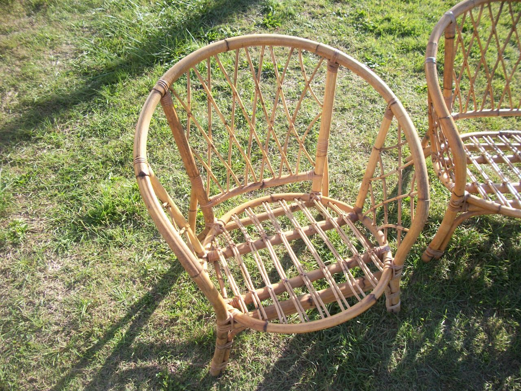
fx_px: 482
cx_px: 260
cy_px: 196
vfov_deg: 44.2
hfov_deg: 56.8
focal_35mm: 32
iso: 80
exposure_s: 1/50
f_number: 8.8
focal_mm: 5.7
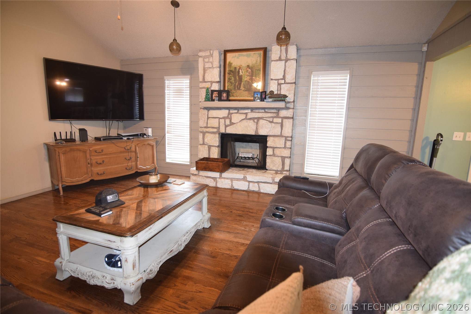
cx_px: 236
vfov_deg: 72.0
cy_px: 157
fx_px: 216
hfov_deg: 95.0
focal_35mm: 16
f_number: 2.8
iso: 1100
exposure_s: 1/60
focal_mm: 11
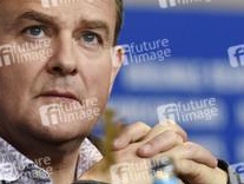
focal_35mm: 627
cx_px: 156
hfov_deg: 3.2
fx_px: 4427
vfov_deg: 2.4
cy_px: 83
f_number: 3.5
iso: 800
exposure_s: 1/320
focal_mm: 200
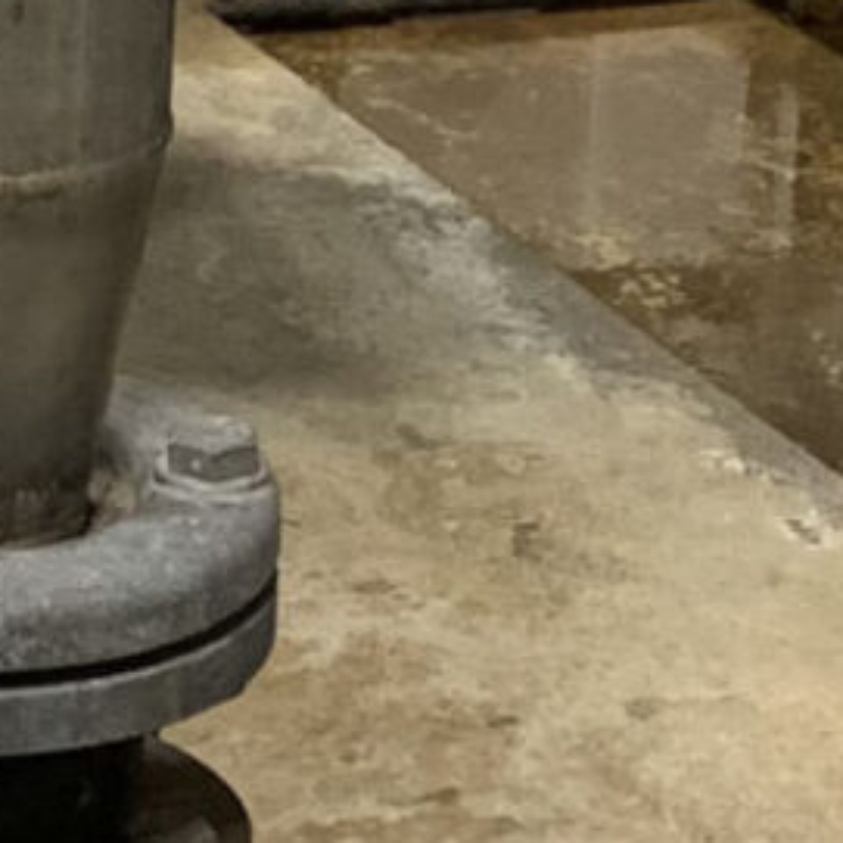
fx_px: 5979
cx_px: 152
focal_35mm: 217
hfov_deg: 8.0
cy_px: 408
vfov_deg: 8.1
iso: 250
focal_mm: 4.25
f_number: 1.8
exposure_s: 1/33
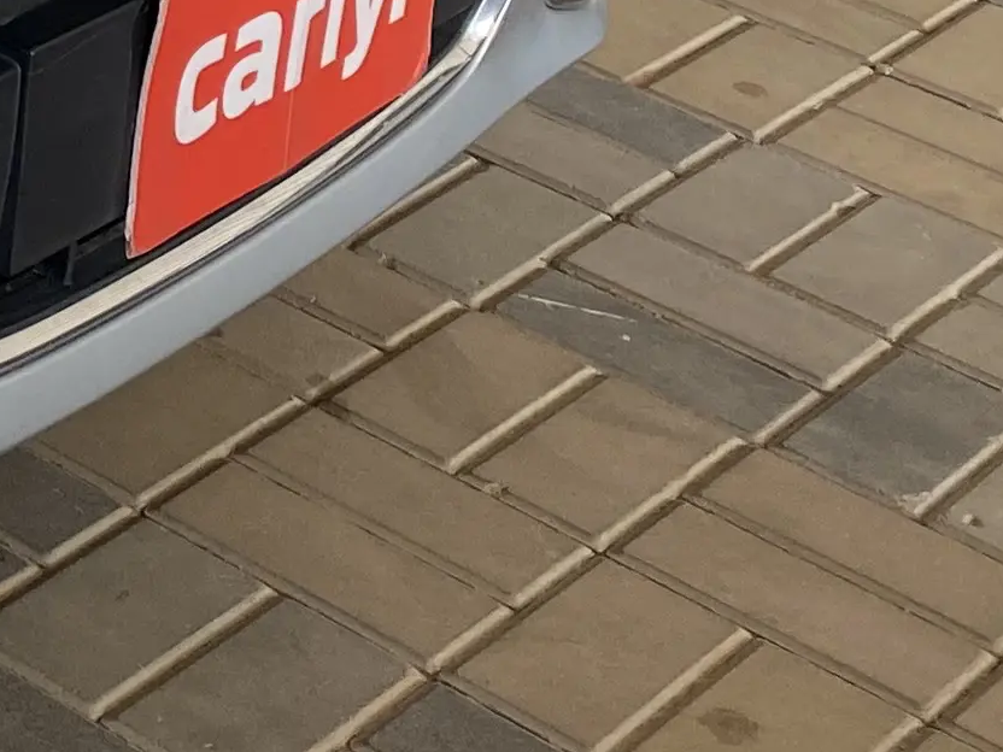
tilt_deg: -16.1
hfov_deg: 13.2
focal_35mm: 126
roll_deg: -0.9
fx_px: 3651
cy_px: -766
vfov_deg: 10.7
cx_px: -1092
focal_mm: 4.25
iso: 80
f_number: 1.8
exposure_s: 1/122
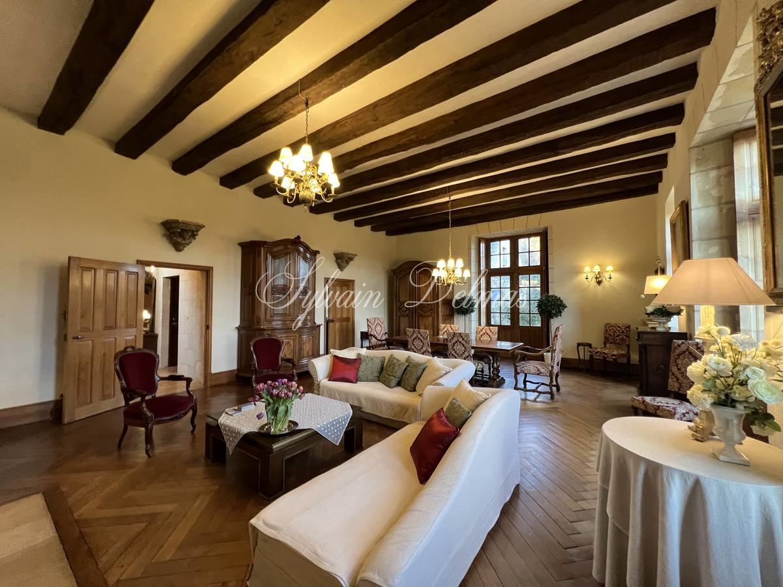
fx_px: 294
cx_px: 392
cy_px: 294
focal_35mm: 13
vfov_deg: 89.9
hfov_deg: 106.2
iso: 250
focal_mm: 1.57
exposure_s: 1/50
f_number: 1.8
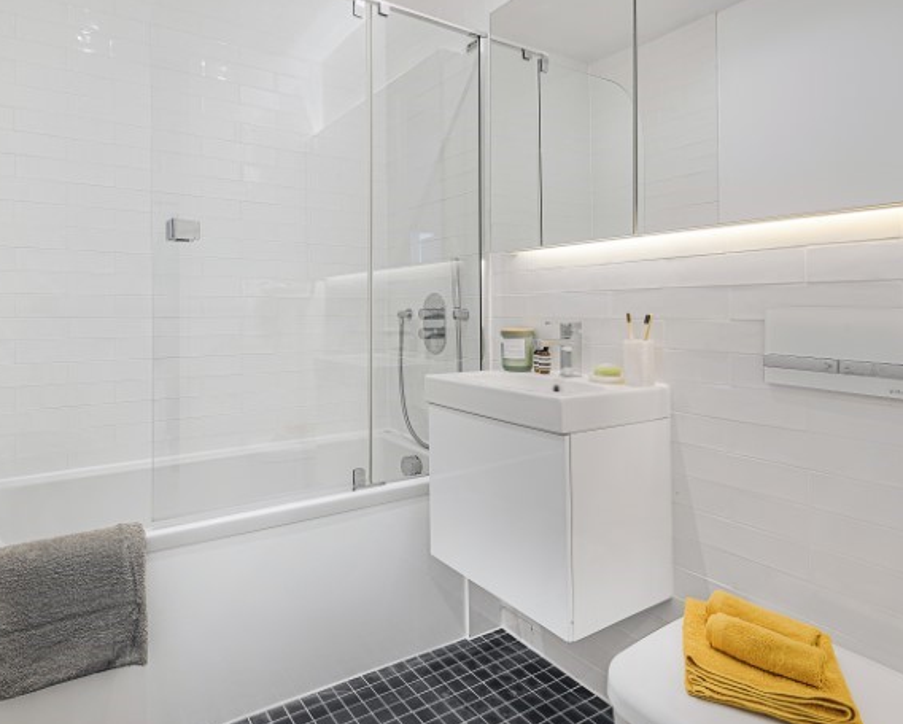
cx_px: 370
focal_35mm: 19
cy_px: 364
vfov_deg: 70.9
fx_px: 508
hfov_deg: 82.4
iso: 320
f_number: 10
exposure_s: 1/2.5
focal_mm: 16
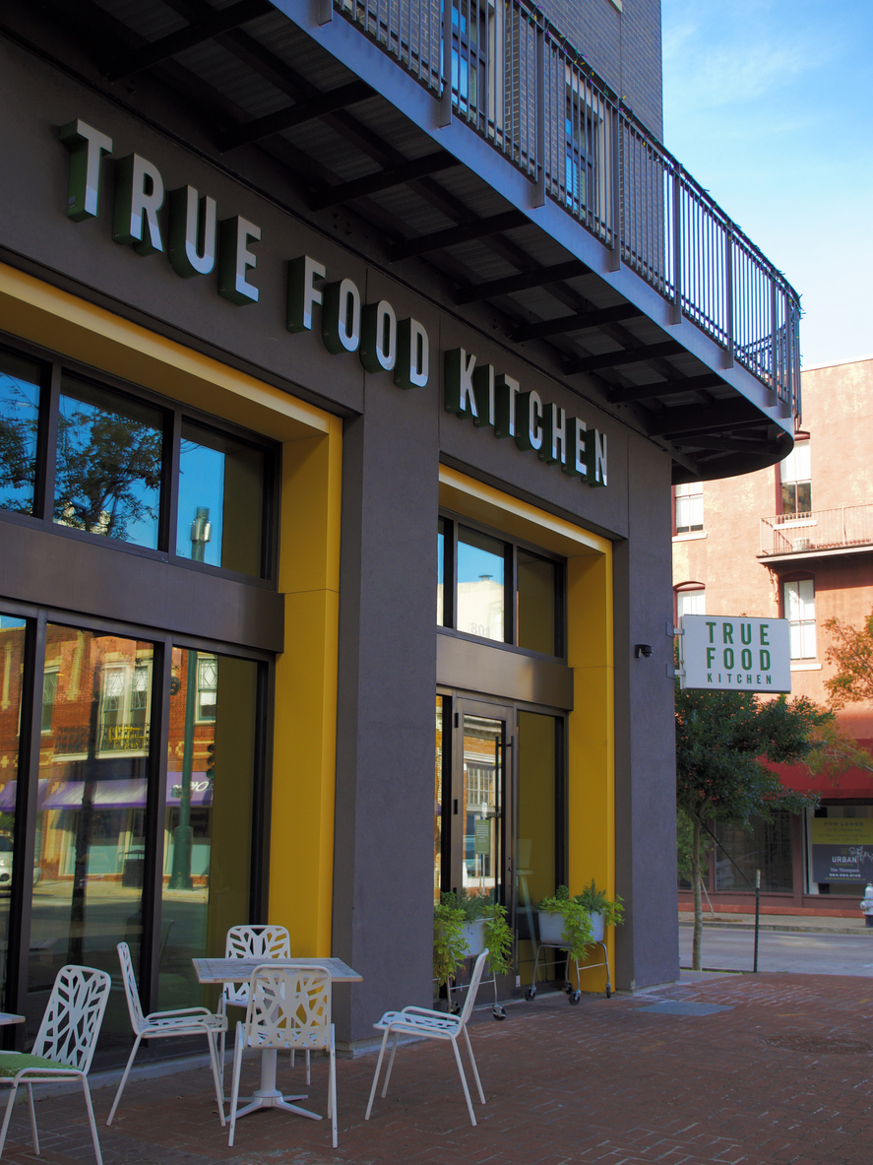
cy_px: 582
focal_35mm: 38
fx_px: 1278
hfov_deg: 37.7
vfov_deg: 49.0
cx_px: 436
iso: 200
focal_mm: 19
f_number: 2.8
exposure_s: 1/160
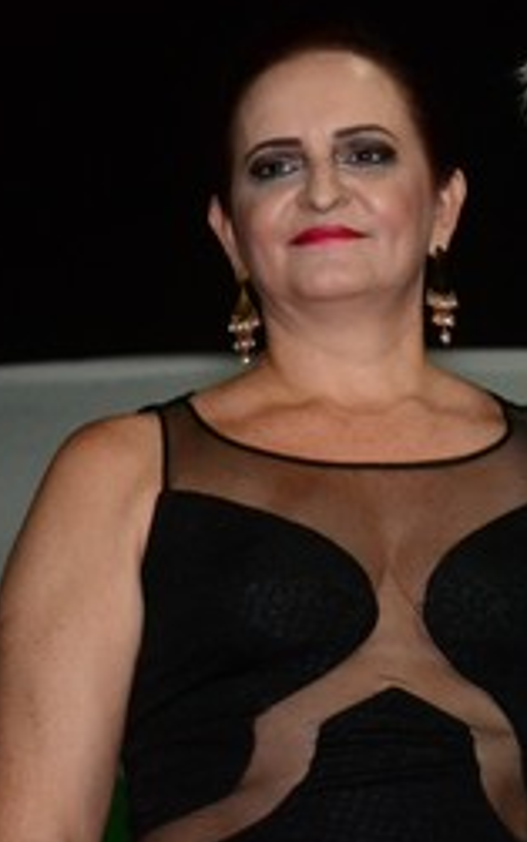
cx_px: 544
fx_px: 4410
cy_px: 389
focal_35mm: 192
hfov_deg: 6.8
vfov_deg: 10.9
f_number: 5.6
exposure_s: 1/80
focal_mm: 70
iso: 3200
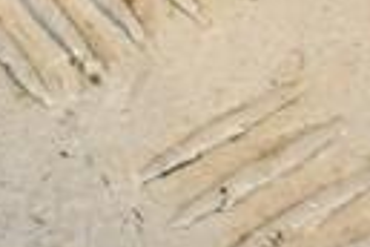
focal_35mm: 431
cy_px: -26
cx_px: -488
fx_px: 4429
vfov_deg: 3.2
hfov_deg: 4.7
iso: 800
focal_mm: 62
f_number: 7.1
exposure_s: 1/200
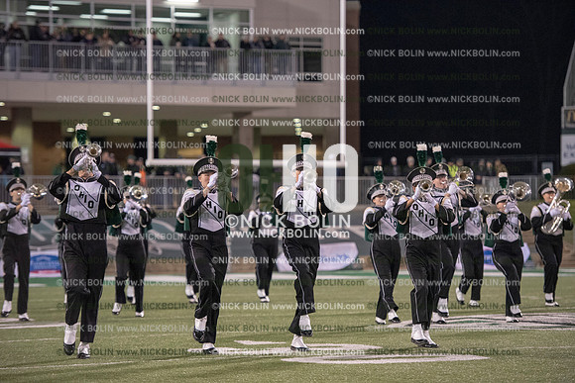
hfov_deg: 14.7
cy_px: 192
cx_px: 288
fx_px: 2237
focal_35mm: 140
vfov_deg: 9.8
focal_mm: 140
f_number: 3.2
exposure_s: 1/1250
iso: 5000
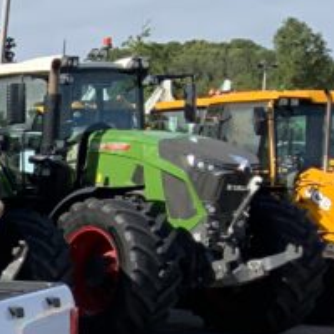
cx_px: -444
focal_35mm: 131
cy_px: 503
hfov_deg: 11.3
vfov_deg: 12.6
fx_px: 1430
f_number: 1.8
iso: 16
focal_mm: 3
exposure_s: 1/1730
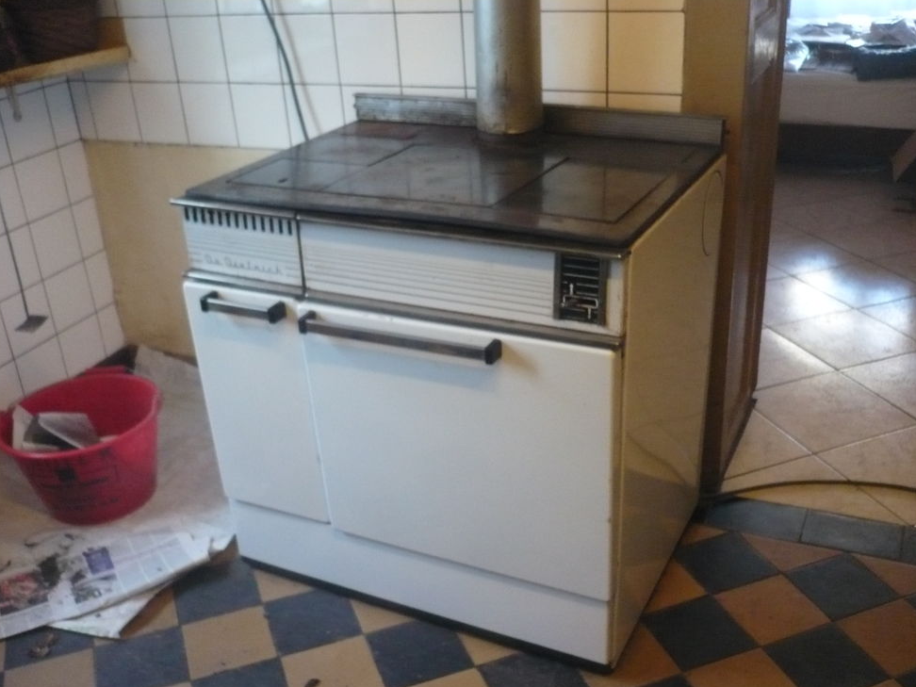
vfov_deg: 39.7
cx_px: 463
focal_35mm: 36
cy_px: 352
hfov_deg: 51.4
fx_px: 953
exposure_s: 1/13
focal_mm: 5.8
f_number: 2.8
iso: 400
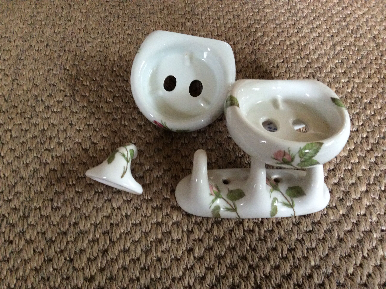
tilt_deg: -58.9
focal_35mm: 32
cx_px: 193
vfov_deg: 44.1
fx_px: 356
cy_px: 144
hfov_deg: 56.9
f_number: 2.4
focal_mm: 3.3
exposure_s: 1/20
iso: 250
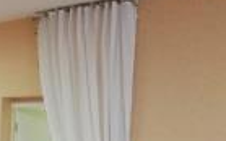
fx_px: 548
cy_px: 177
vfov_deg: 14.2
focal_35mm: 89
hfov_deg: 20.8
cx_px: -83
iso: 200
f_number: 2.2
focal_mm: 3.21
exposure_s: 1/33.3
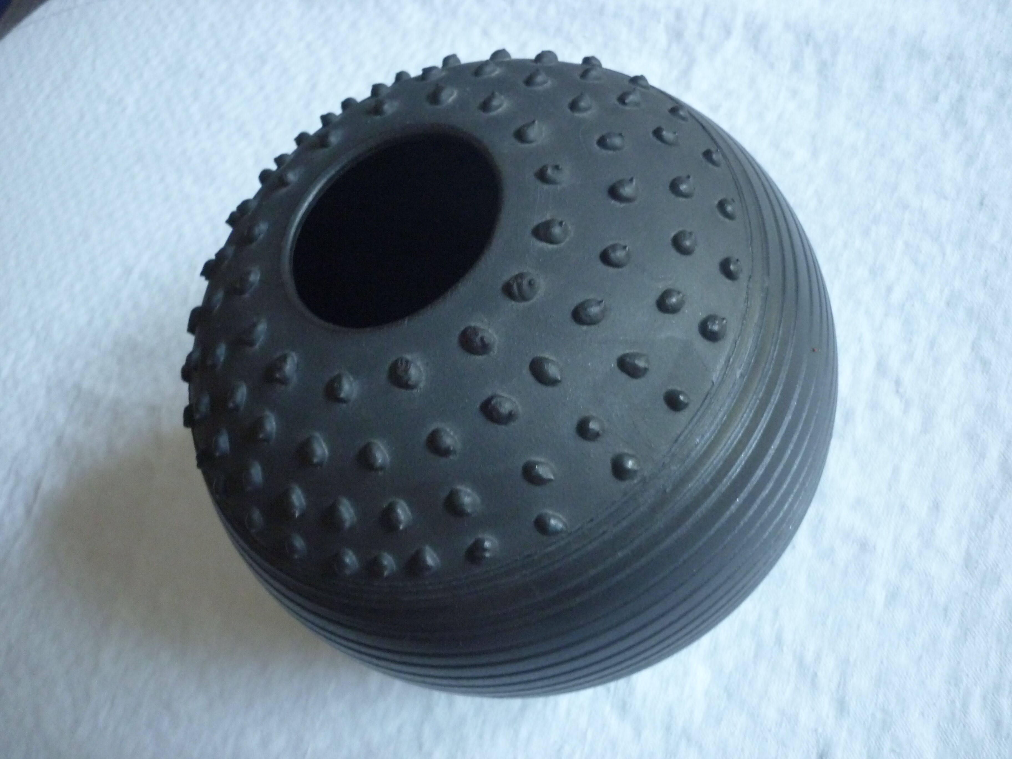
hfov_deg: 55.4
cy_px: 380
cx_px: 506
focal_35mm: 33
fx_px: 965
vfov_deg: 42.9
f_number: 2.8
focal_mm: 5.5
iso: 400
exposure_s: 1/10
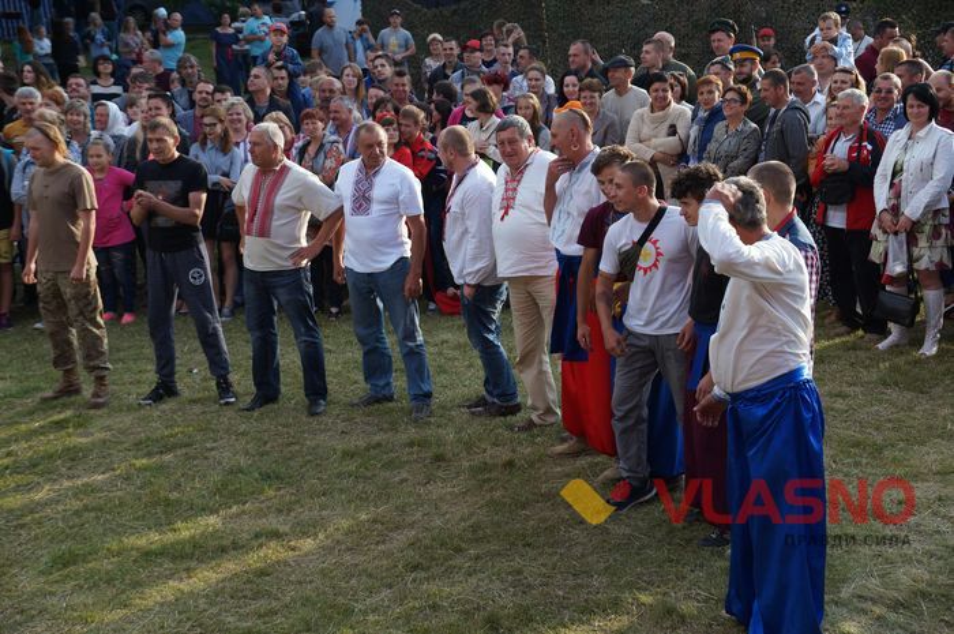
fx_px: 1588
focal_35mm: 60
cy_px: 317
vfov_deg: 22.6
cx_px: 477
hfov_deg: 33.4
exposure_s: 1/160
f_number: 5
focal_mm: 40
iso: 100
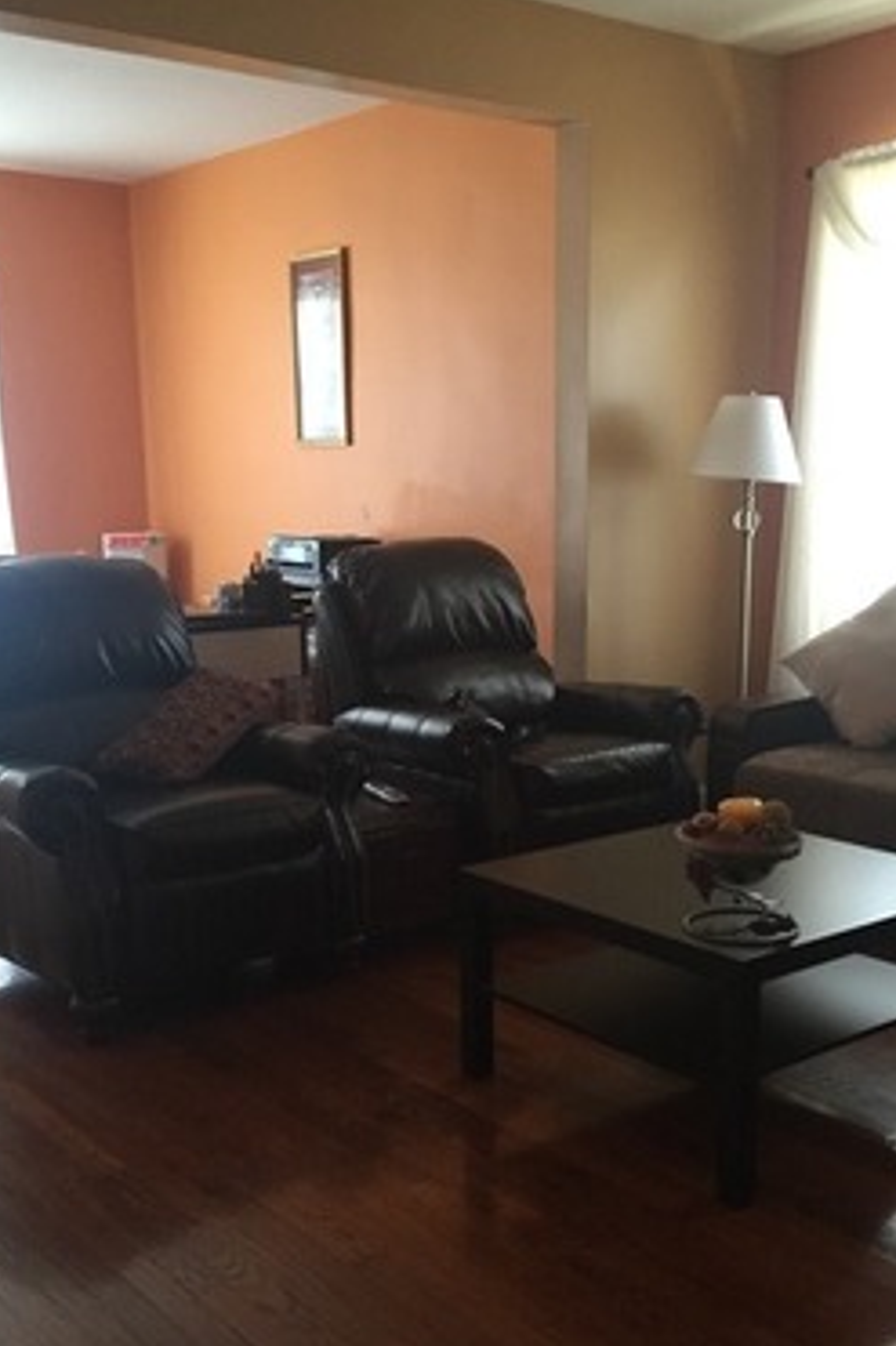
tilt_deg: -13.8
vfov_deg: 49.3
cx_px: 490
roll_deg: +0.3
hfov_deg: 34.2
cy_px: 802
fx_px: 1457
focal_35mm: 39
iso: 125
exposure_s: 1/30
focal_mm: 4.15
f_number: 2.2
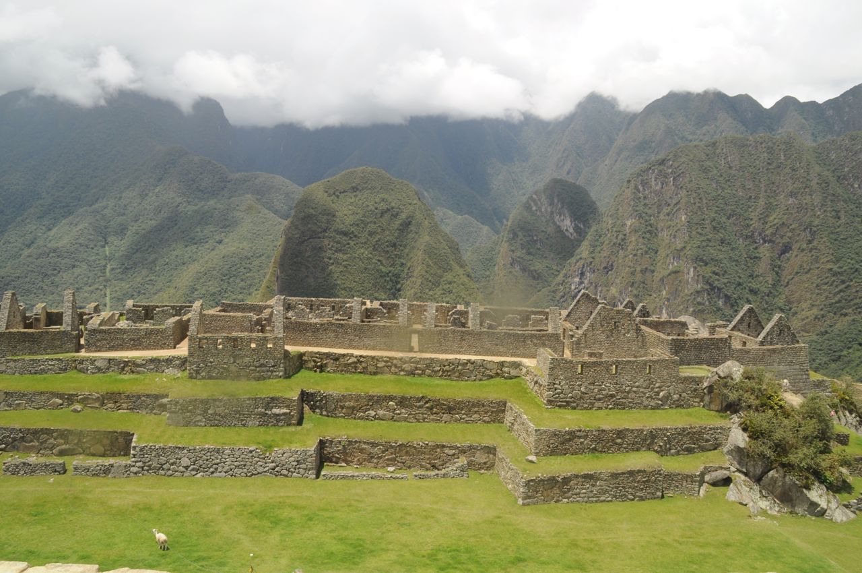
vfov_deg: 47.8
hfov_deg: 67.4
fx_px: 646
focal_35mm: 27
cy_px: 286
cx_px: 431
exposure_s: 1/500
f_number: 10
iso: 320
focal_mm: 18
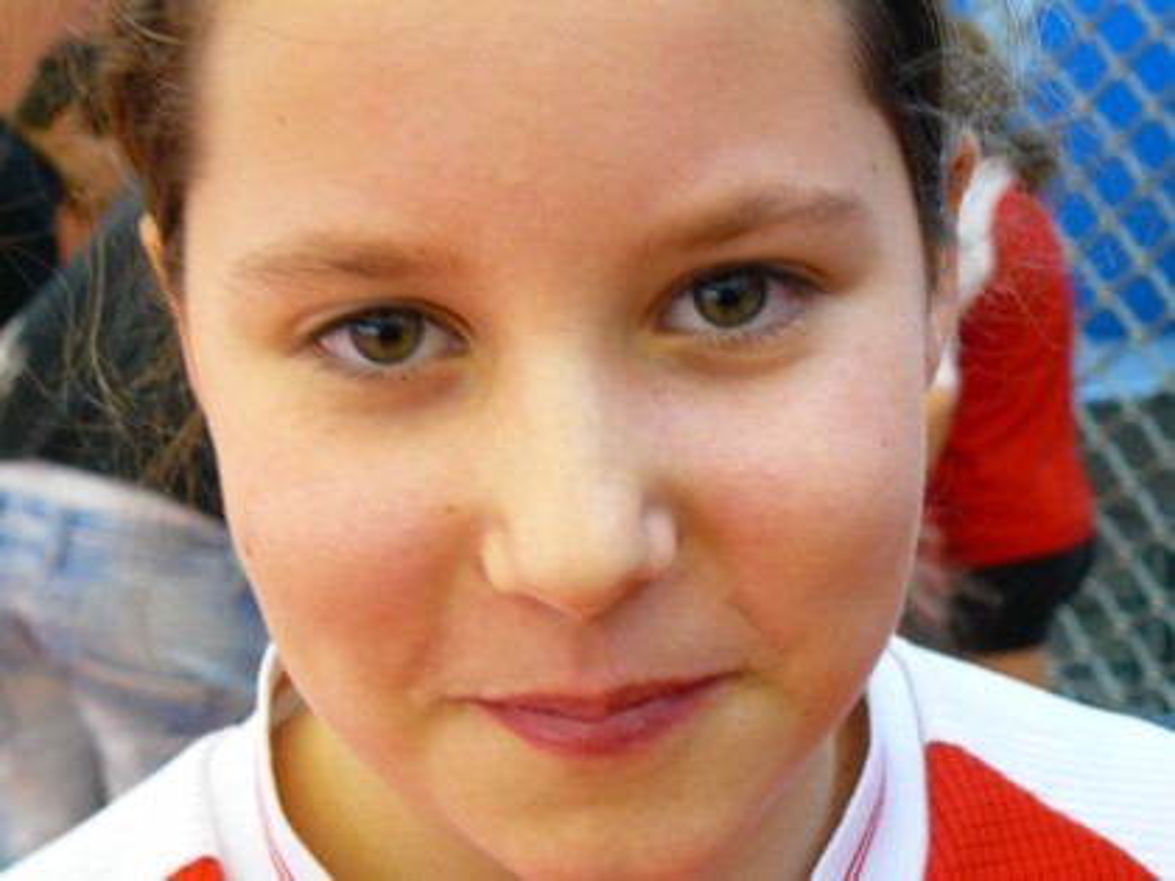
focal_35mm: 65
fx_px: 2206
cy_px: 440
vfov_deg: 22.6
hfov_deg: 29.8
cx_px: 588
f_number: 3.2
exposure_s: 1/25
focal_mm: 10.9
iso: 200
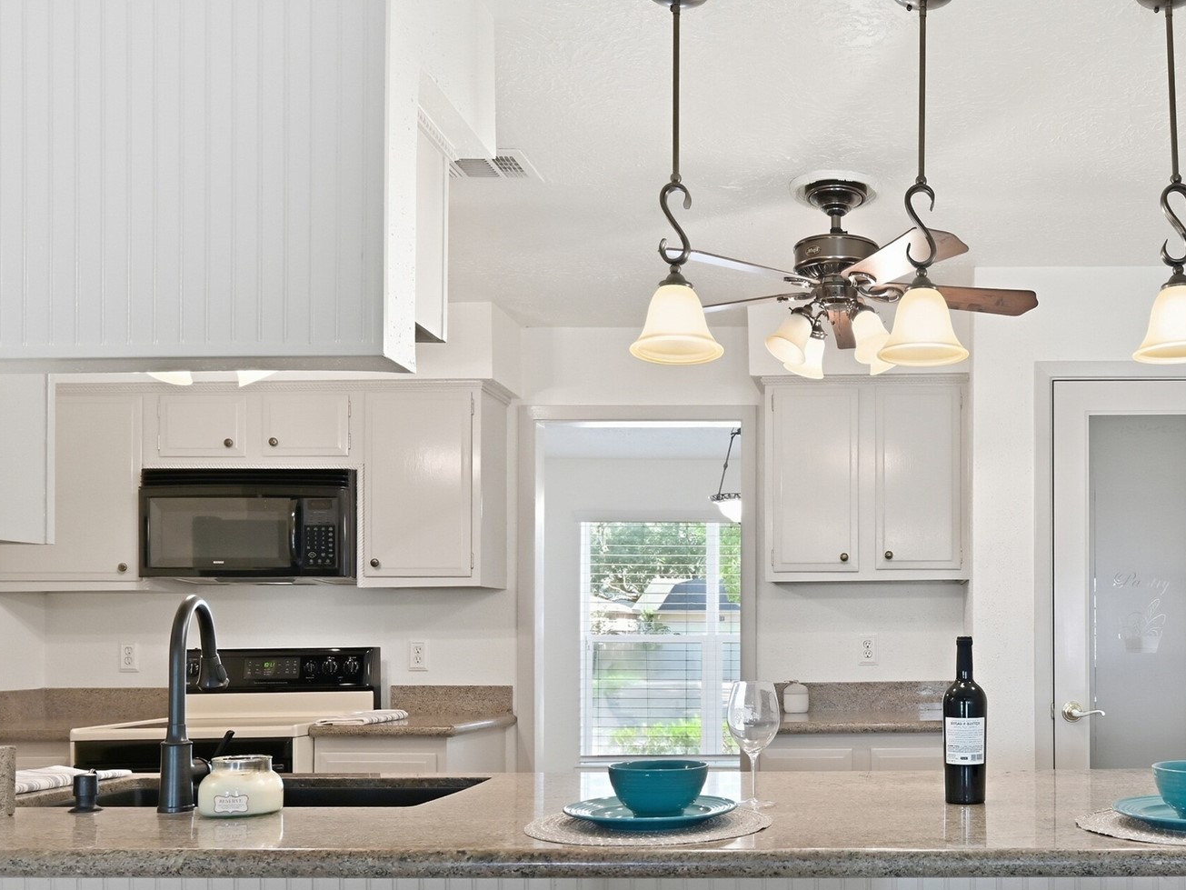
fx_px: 1096
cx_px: 878
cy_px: 636
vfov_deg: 43.1
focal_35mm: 32
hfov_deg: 54.4
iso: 400
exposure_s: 1/20
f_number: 8
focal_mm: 20
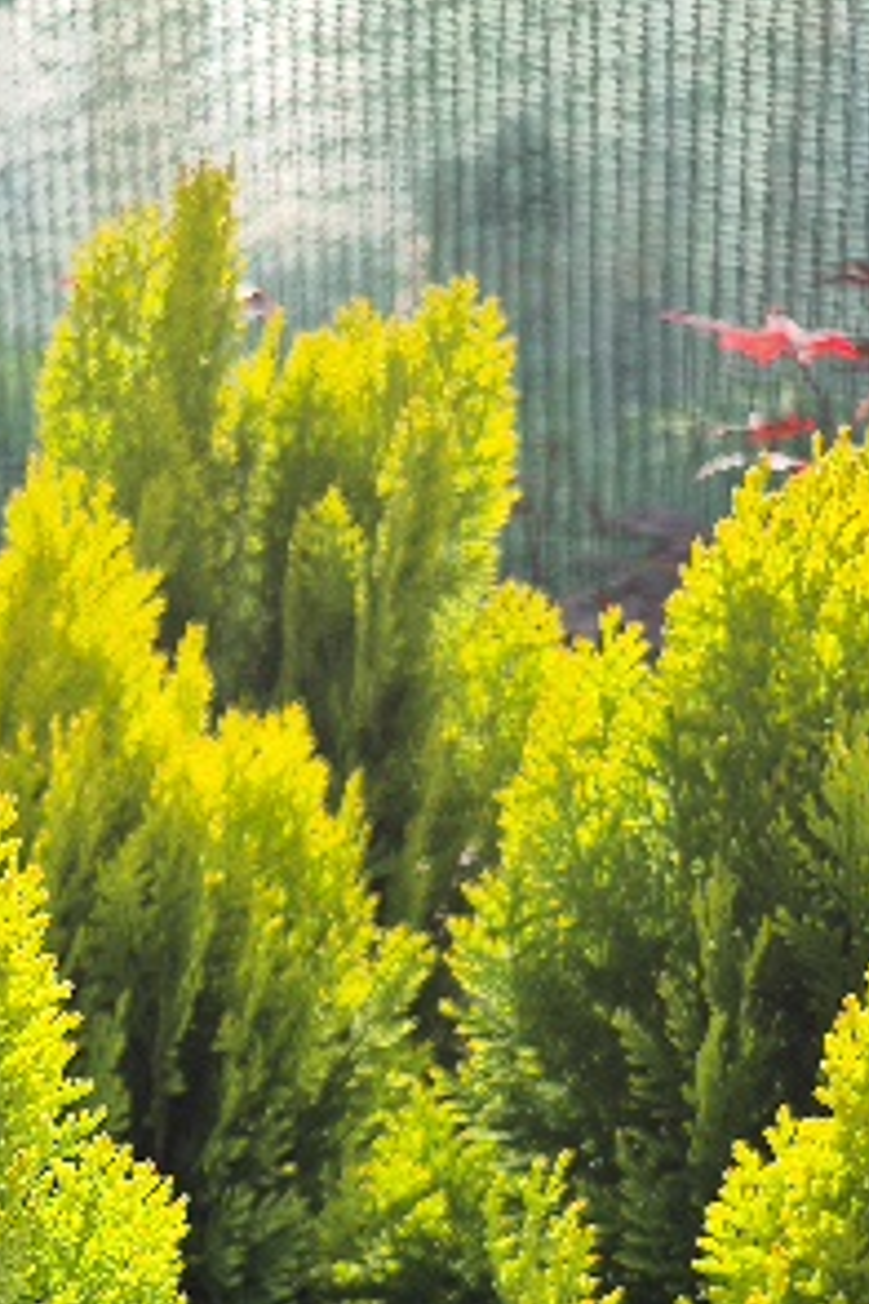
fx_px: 2353
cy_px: 1371
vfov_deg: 28.6
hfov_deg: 19.7
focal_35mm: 65
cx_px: -168
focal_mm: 5.4
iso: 25
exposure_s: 1/263
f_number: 1.8
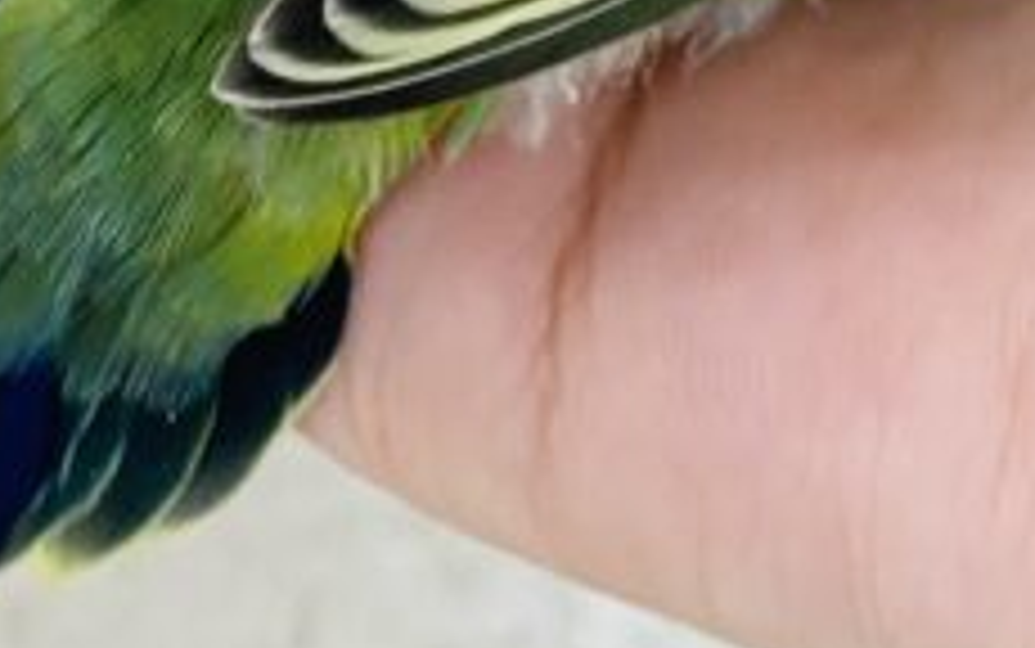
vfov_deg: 8.8
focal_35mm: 138
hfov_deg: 15.0
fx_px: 3894
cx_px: 878
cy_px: -752
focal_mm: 4.25
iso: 80
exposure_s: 1/50
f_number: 1.8
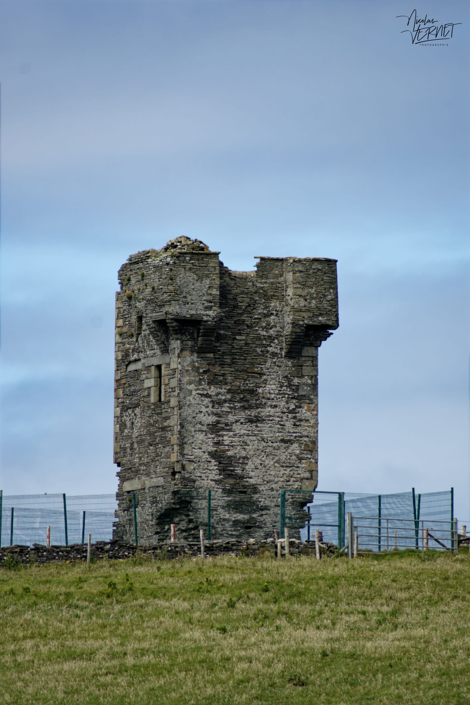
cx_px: 235
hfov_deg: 3.0
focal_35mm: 451
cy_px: 352
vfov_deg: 4.6
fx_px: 8830
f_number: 7.1
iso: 800
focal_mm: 300
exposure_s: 1/3200
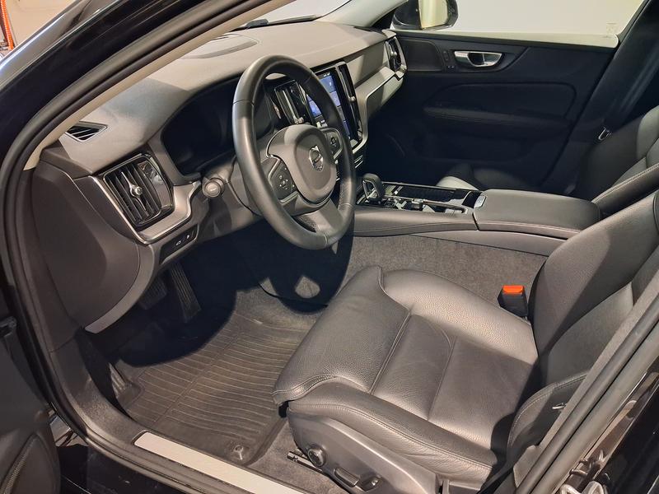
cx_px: 330
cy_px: 247
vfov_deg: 51.4
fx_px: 514
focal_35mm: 27
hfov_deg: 65.3
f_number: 1.8
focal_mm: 4
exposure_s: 1/25
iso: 1000
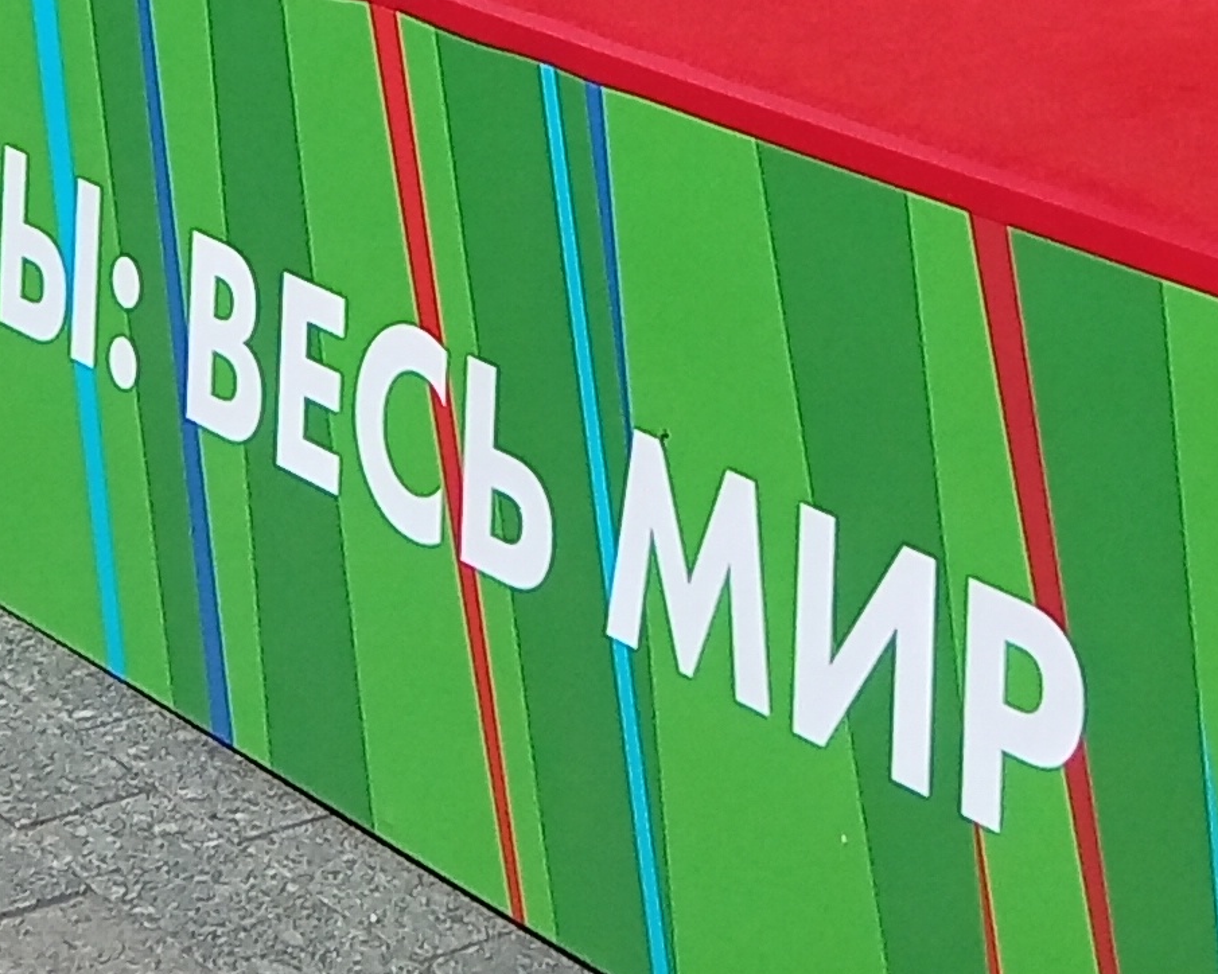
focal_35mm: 110
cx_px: 921
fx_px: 3965
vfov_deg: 12.2
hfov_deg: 17.4
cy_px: -1044
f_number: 1.8
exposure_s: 1/2841
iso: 108
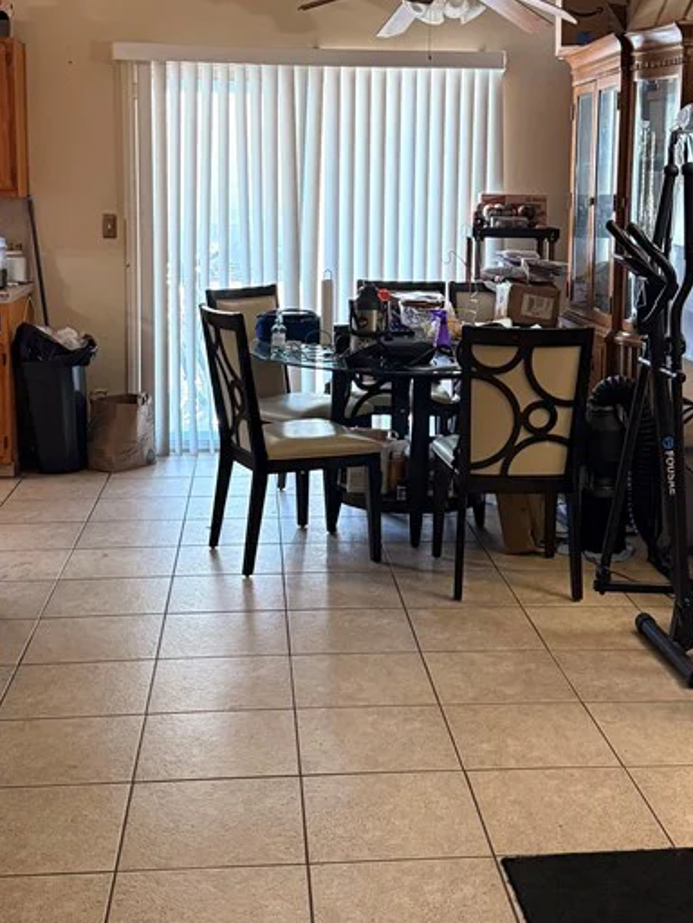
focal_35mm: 48
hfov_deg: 30.2
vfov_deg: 39.4
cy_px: 346
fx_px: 1281
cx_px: 383
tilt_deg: -6.7
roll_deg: -0.8
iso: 500
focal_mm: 6.76
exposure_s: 1/60
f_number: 1.78
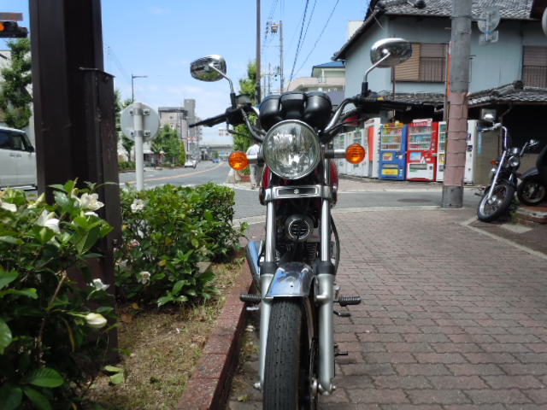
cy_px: 205
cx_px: 274
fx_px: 442
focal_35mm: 28
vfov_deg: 49.7
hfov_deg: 63.4
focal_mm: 5
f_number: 3.7
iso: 100
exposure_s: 1/500
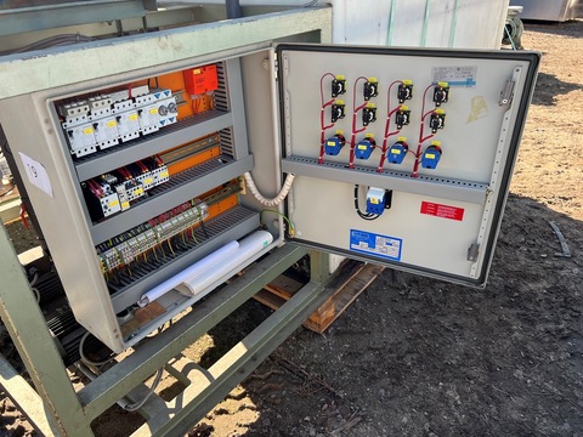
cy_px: 218
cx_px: 292
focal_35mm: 26
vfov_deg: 53.1
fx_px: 438
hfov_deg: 67.3
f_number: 1.5
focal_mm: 5.7
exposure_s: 1/743
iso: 50
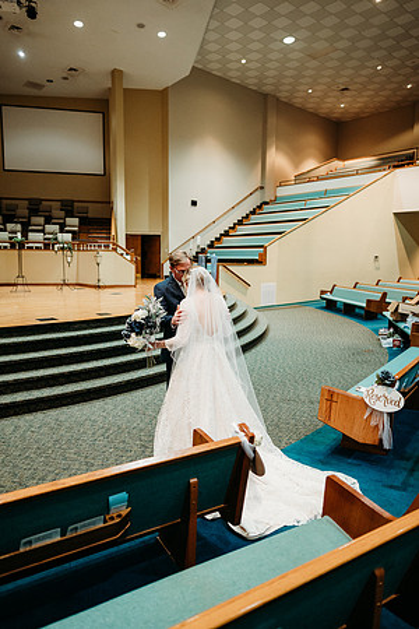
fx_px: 419
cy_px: 314
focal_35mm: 24
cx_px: 210
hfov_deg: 53.1
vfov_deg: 73.7
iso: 2000
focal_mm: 24
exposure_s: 1/125
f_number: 1.8
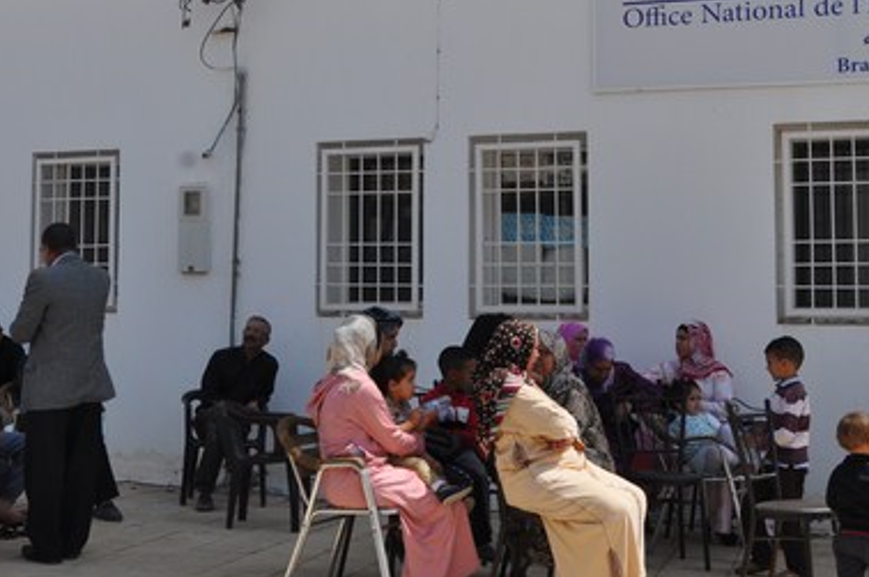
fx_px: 1471
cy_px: 151
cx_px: 290
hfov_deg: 32.6
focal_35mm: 61
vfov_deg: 22.0
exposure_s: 1/400
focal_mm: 24
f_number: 10
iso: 200
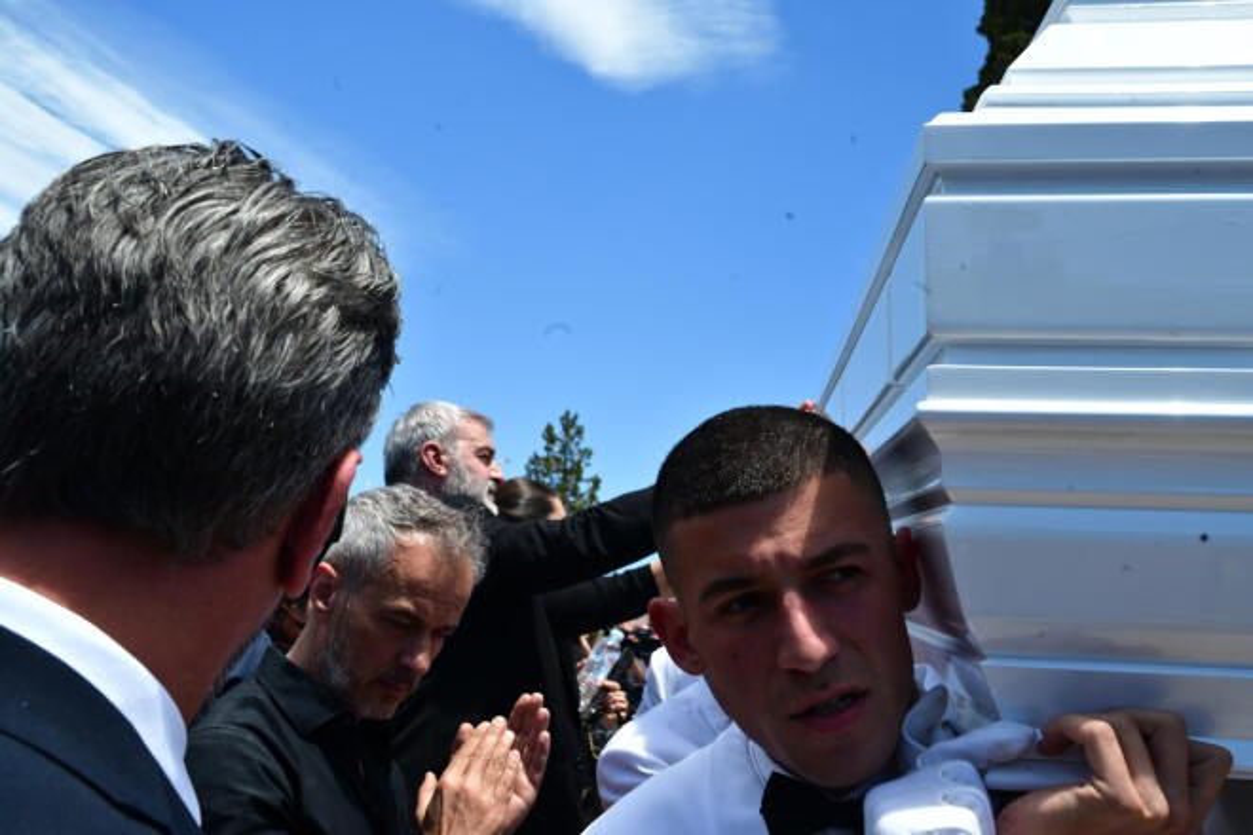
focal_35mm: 35
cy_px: 418
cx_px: 626
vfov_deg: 37.9
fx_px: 1218
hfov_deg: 54.4
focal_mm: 35
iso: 800
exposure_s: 1/500
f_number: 13
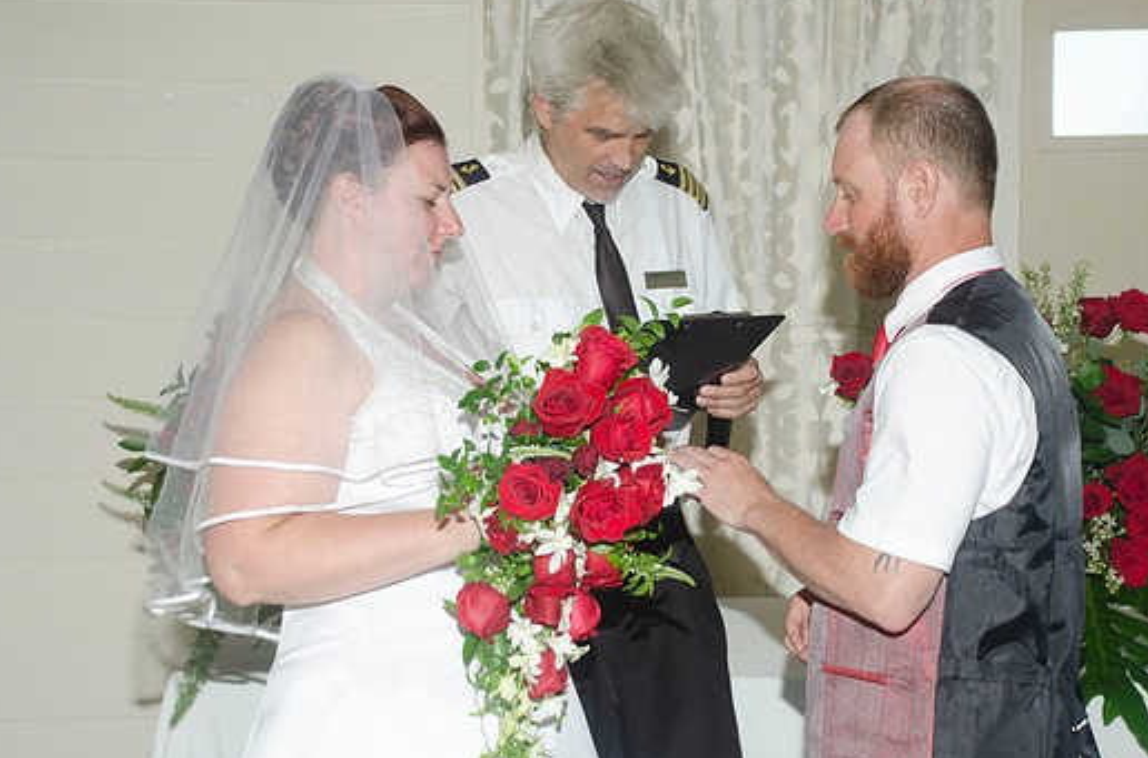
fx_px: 2576
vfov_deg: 16.8
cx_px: 592
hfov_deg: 25.1
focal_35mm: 81
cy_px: 360
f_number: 5.6
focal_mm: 48
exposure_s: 1/250
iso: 400
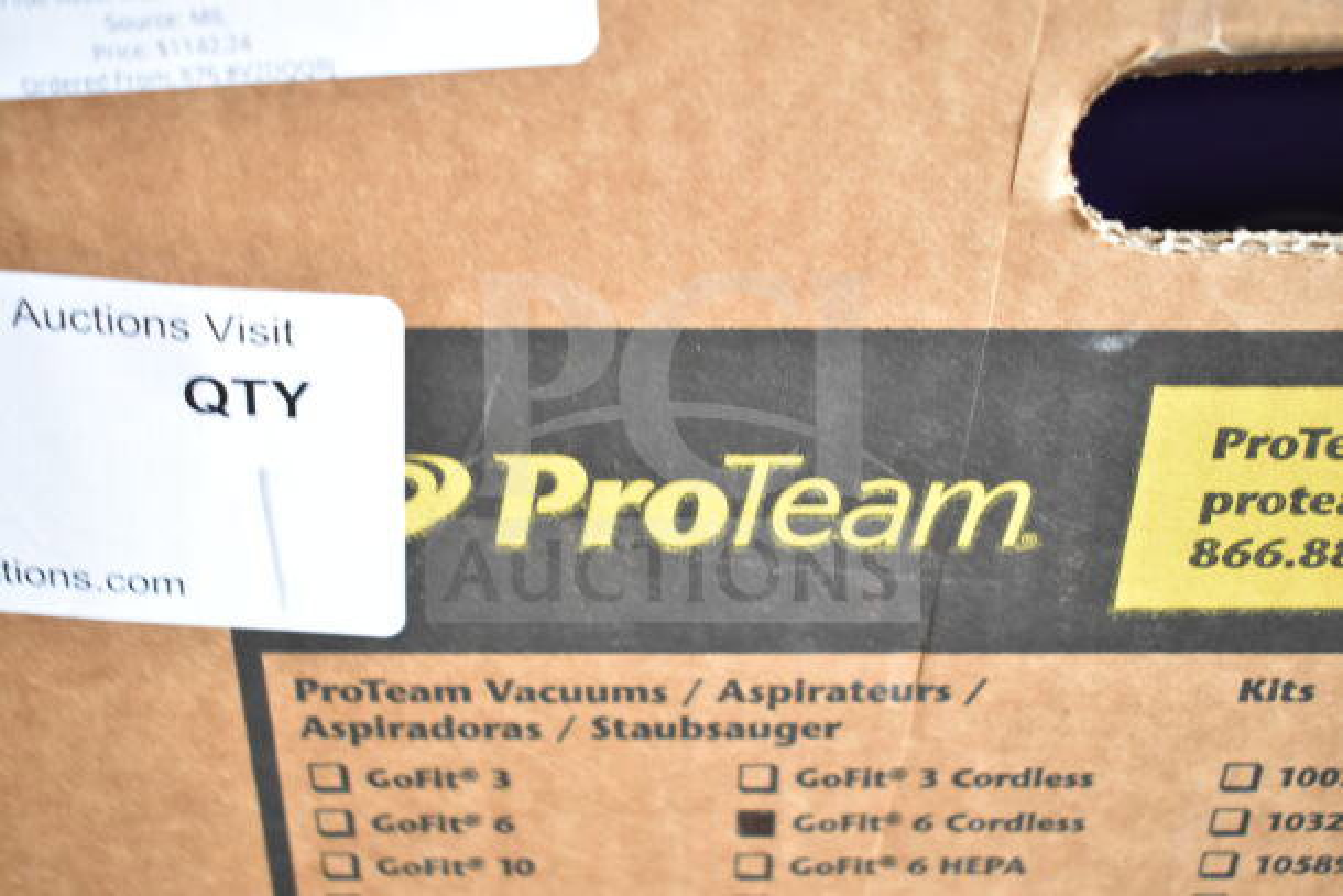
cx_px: 672
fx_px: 1791
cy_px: 448
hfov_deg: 41.1
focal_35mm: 48
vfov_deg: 28.1
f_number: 4.5
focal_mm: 32
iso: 1600
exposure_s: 1/80
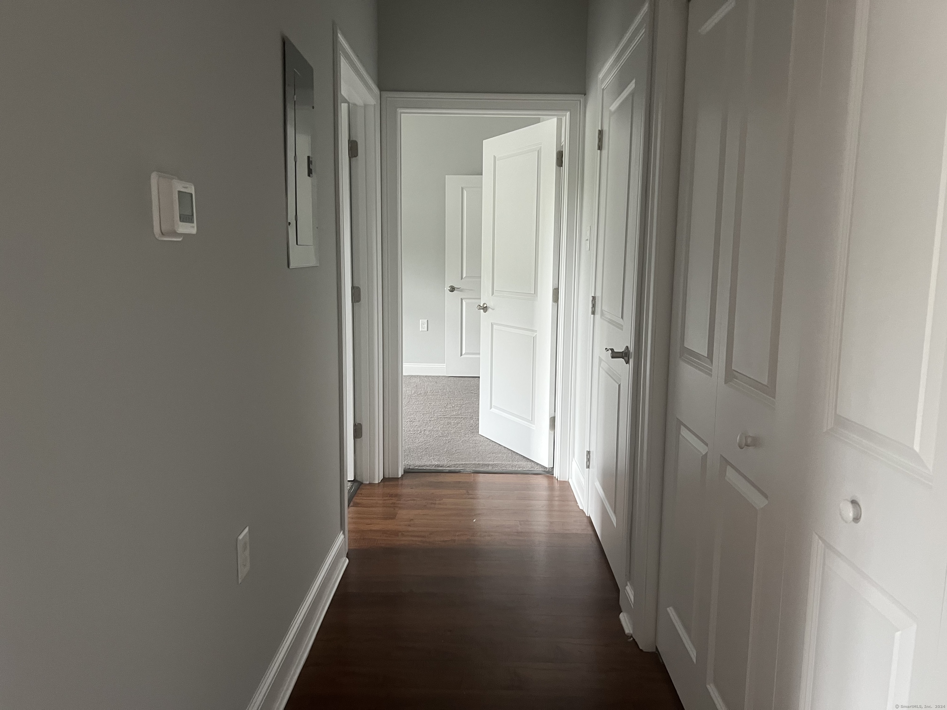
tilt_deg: -5.9
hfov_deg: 67.3
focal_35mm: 26
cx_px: 474
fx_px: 711
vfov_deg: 53.1
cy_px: 355
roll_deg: -1.1
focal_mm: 5.7
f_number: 1.5
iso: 200
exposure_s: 1/60
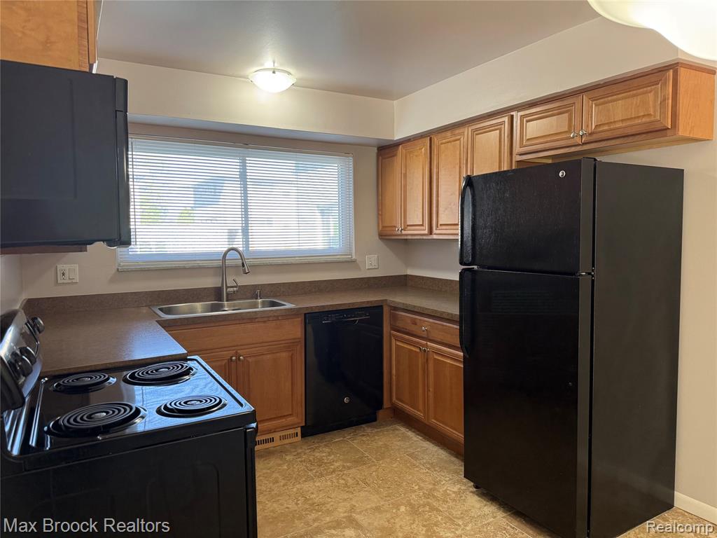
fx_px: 497
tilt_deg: -4.6
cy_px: 269
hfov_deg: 71.6
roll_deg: +0.3
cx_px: 358
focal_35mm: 24
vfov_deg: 56.8
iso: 200
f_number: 1.78
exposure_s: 1/120
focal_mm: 6.76
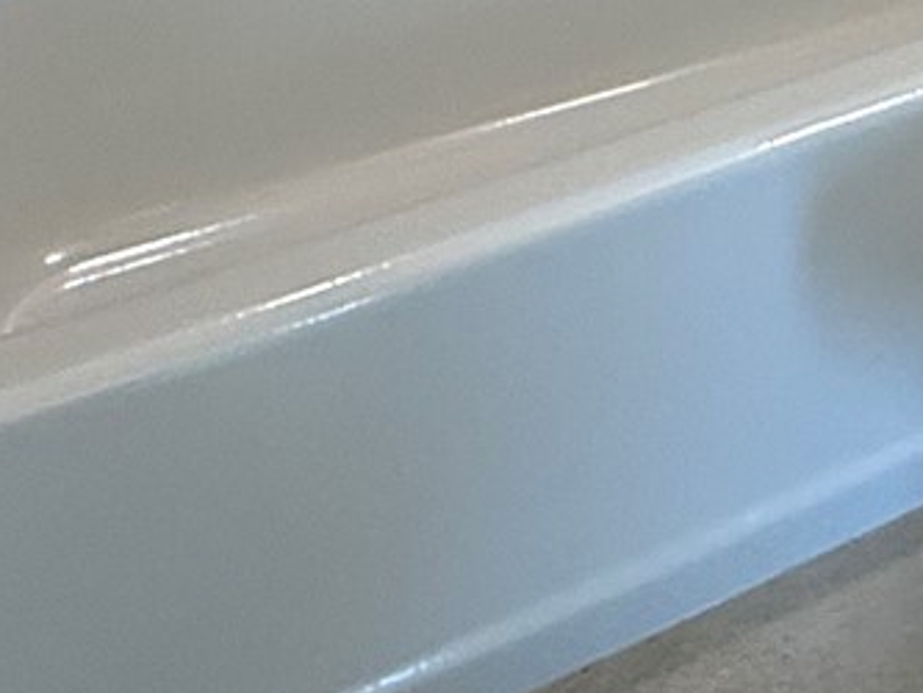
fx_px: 2294
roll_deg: -1.8
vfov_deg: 13.5
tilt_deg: -8.0
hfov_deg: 18.1
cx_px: 1660
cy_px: -865
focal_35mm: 86
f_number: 2.2
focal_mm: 2.22
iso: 200
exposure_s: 1/120
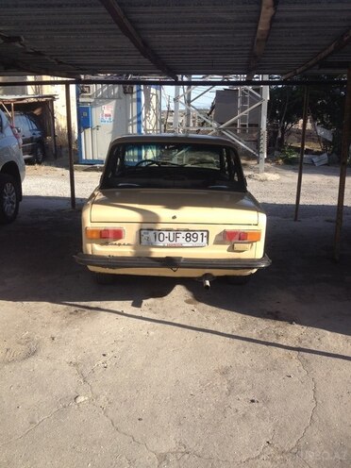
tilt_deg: -15.2
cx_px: 176
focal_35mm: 35
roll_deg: +0.3
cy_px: 234
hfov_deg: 40.7
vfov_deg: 52.6
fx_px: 473
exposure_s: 1/951
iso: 50
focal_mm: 4.28
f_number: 2.4
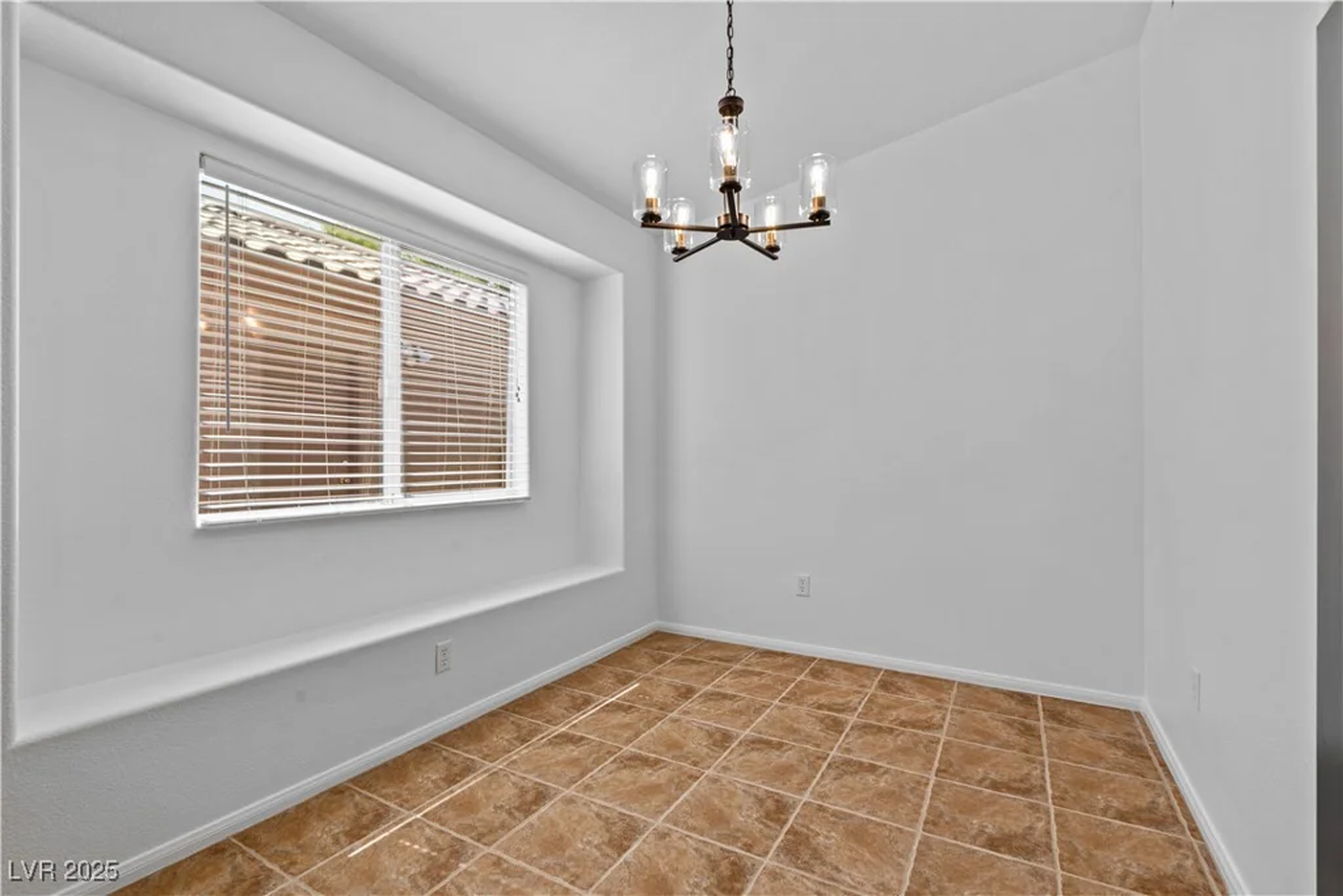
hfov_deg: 96.7
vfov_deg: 73.8
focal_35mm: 16
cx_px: 672
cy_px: 448
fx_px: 597
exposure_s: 1/2
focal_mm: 16
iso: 200
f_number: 9
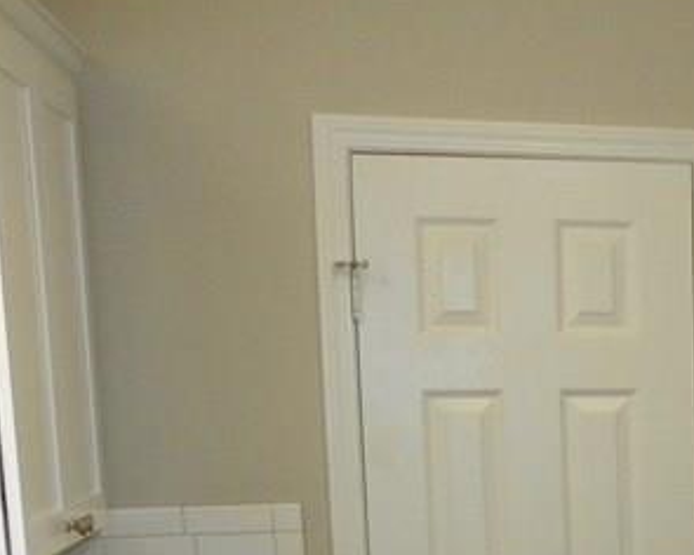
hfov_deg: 18.4
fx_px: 1807
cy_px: 727
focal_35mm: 88
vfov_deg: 16.5
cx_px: 1143
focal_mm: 4.6
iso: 200
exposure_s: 1/125
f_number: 2.8
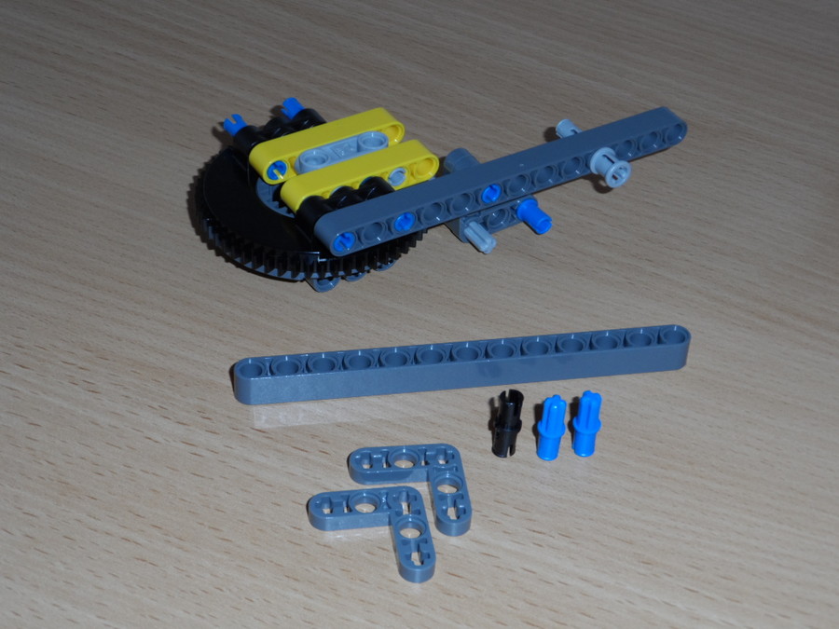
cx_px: 420
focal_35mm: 73
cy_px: 314
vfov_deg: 20.2
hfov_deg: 26.7
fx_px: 1769
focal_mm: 11.9
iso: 100
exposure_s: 1/60
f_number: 4.3
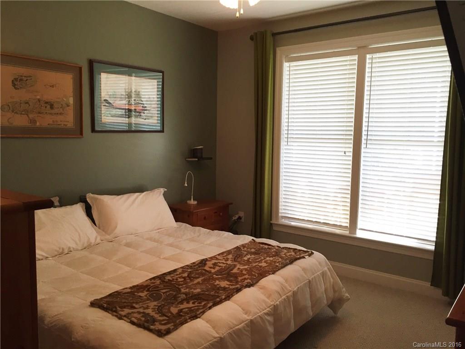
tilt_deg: -6.2
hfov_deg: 61.7
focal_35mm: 29
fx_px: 390
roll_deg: -0.7
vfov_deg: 48.2
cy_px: 174
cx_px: 232
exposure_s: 1/30
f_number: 2.2
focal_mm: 4.15
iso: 40
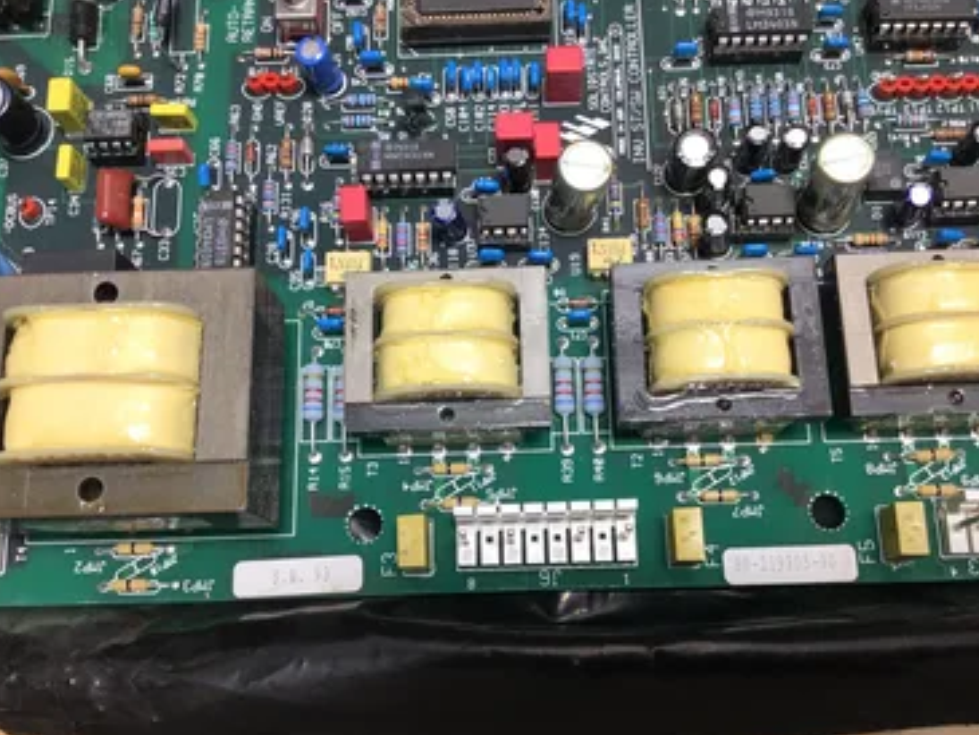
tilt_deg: -72.1
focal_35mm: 34
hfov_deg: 53.9
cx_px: 515
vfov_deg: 41.8
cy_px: 394
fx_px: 962
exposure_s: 1/60
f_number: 2.4
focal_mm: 3.3
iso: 25
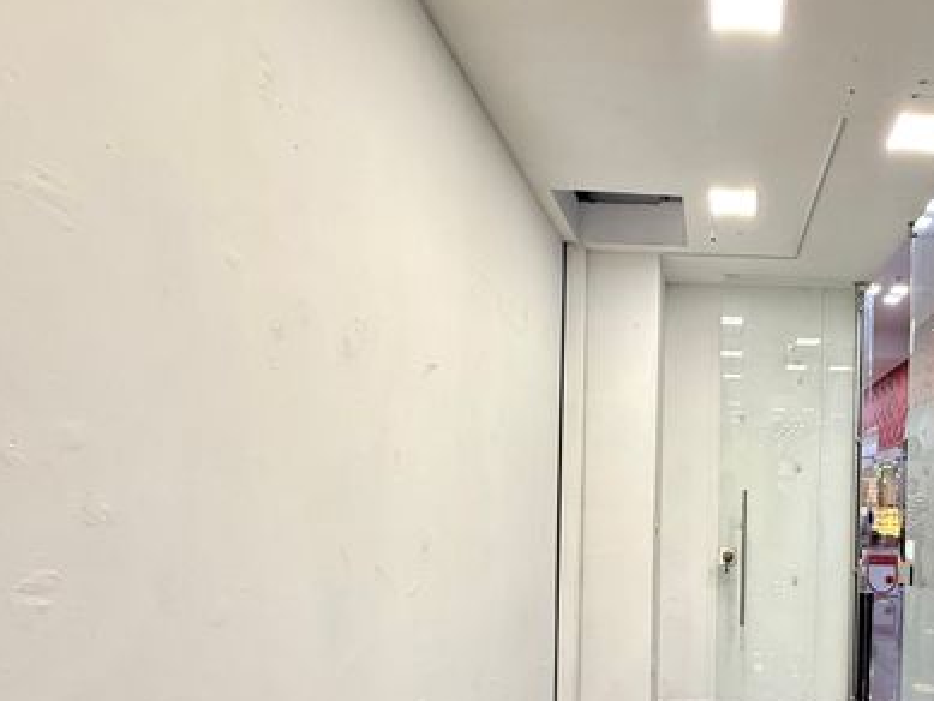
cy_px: 509
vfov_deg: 54.7
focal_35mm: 24
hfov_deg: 64.9
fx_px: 648
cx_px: 753
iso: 250
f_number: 2.2
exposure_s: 1/60
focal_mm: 2.22
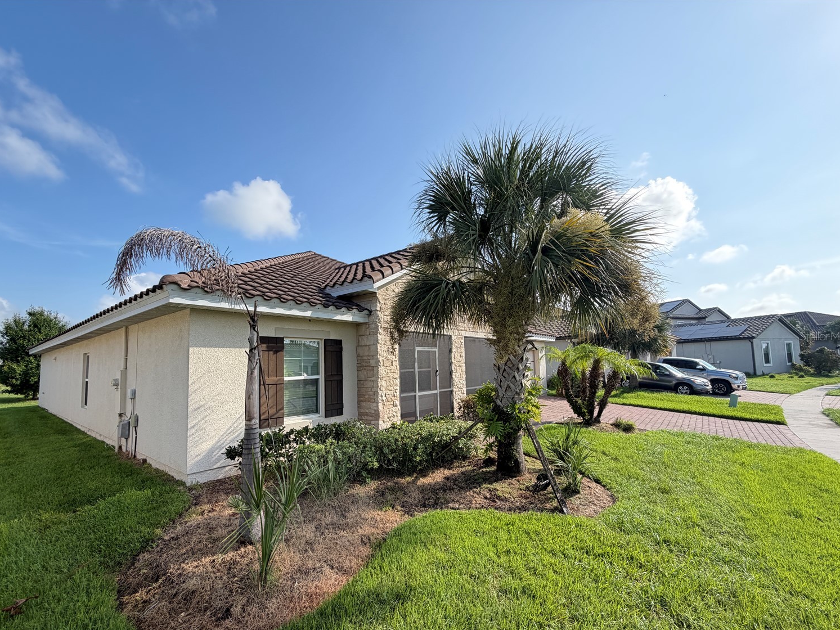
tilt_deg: +4.0
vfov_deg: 81.6
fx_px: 364
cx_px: 403
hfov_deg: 98.1
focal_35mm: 15
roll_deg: +1.7
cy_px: 336
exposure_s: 1/502
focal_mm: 2.22
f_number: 2.2
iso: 64
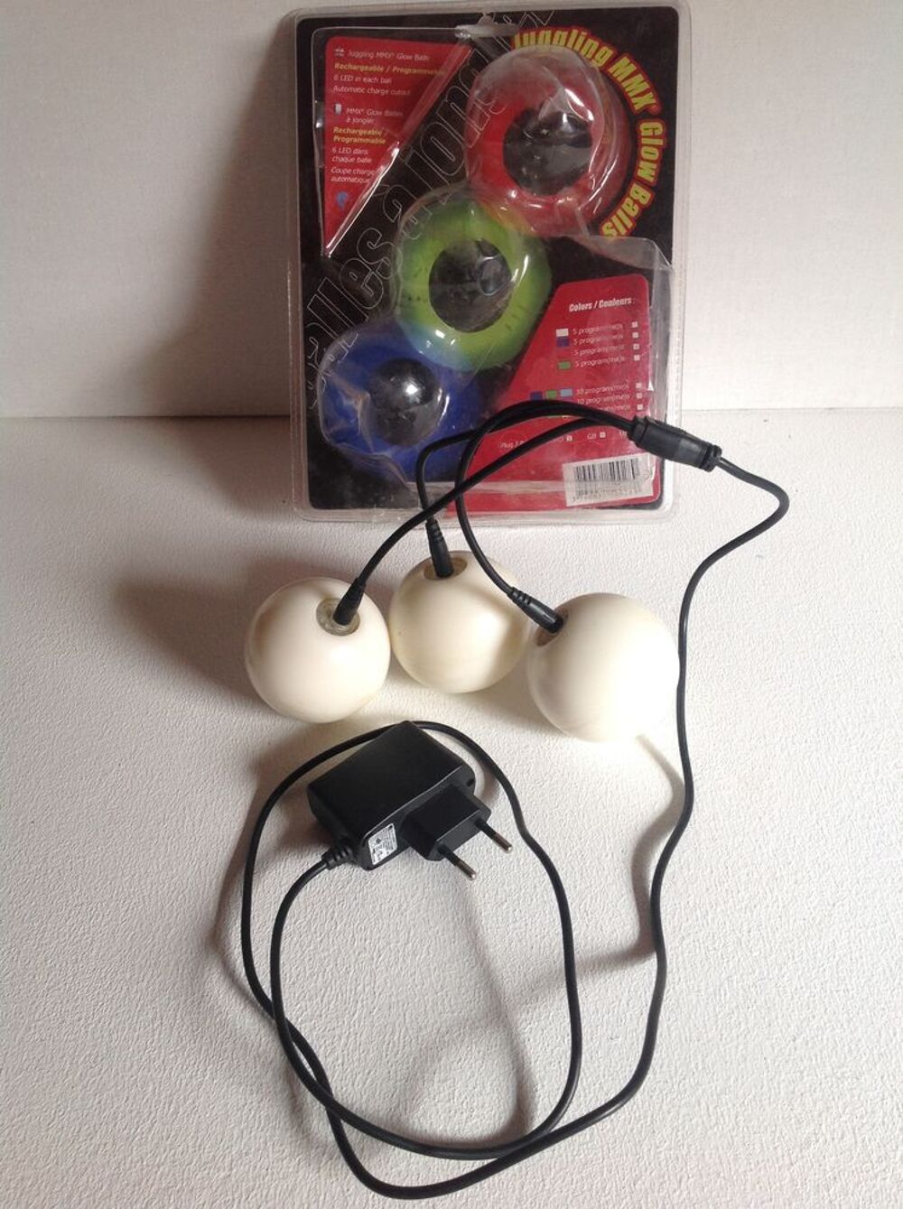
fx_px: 1221
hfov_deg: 40.6
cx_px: 452
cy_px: 604
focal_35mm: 35
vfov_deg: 52.7
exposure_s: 1/60
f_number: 2.4
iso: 64
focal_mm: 4.28
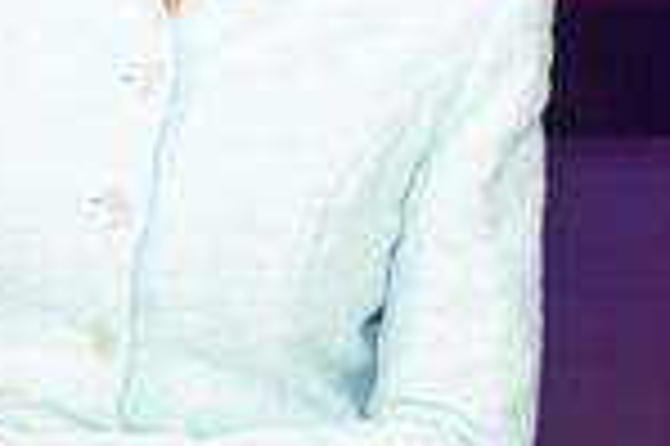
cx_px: 263
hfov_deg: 18.8
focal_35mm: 109
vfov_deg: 12.4
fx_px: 2026
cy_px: -27
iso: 2000
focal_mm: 36
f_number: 5
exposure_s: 1/125
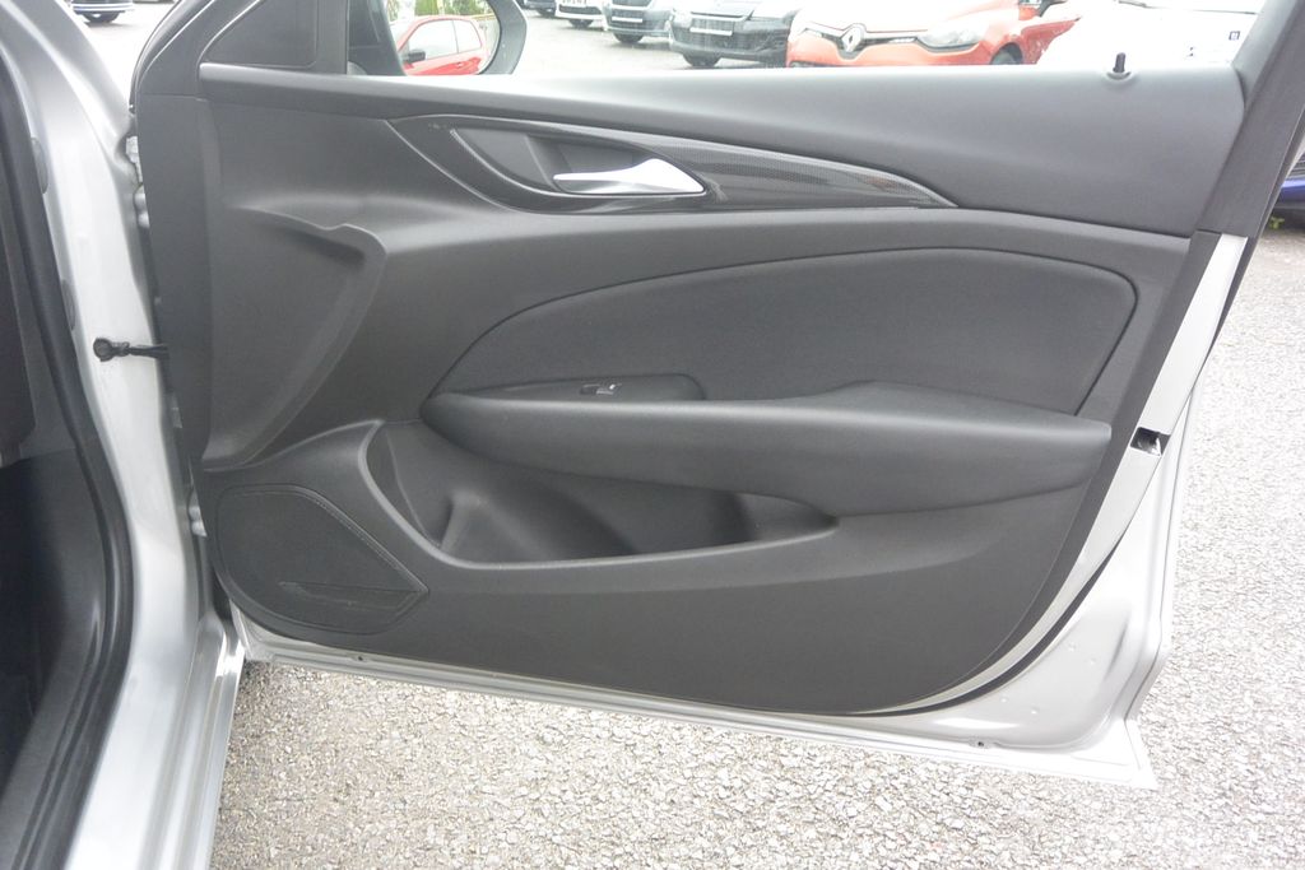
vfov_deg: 42.3
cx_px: 652
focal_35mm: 31
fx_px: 1124
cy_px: 435
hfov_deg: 60.3
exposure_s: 1/60
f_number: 3.8
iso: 720
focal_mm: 11.8
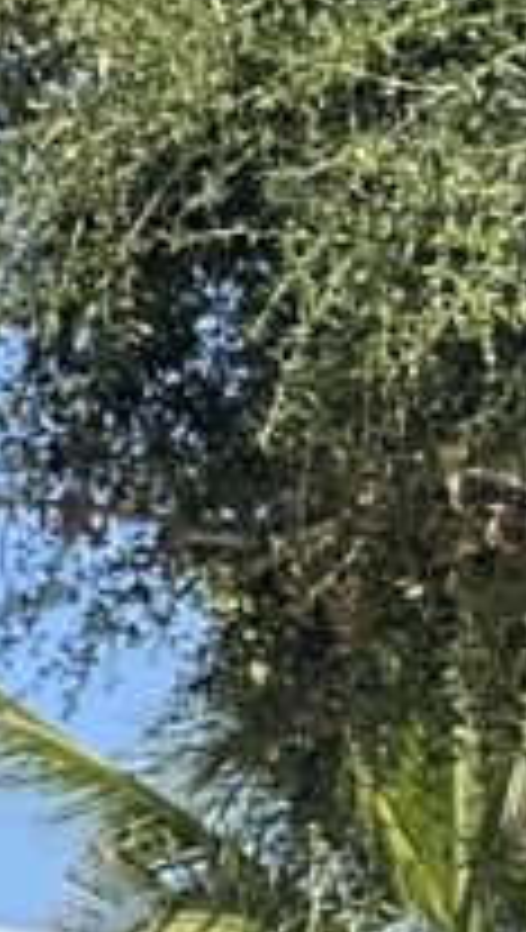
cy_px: 1153
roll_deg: -1.5
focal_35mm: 242
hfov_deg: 4.1
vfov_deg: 8.8
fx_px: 5979
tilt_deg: +1.8
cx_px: -2634
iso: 80
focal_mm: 6.86
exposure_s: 1/2591
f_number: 1.78
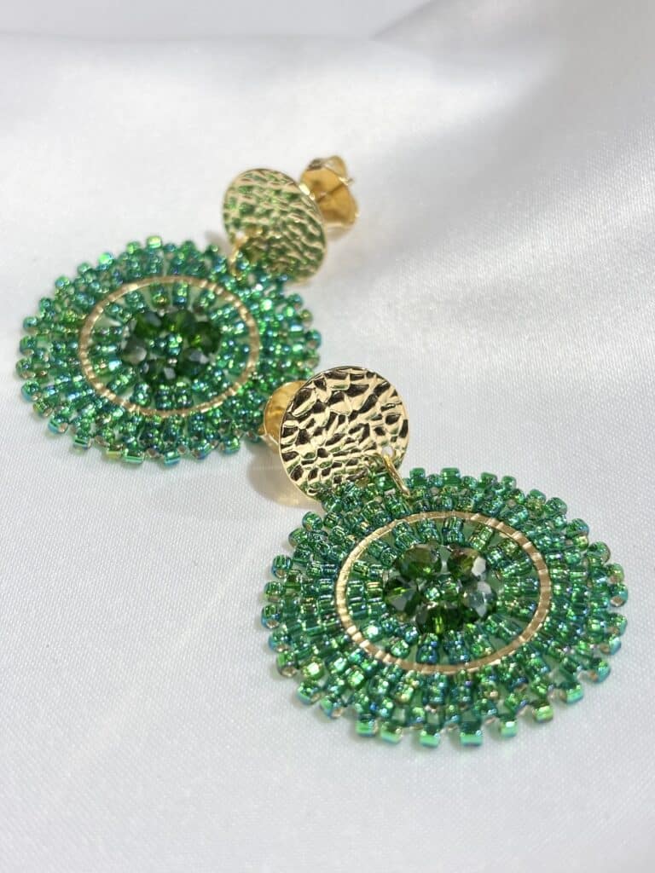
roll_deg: +7.5
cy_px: 436
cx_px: 328
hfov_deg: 28.0
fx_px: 1312
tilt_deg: -33.0
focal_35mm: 52
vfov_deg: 36.8
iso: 32
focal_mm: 5.96
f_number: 1.6
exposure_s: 1/191
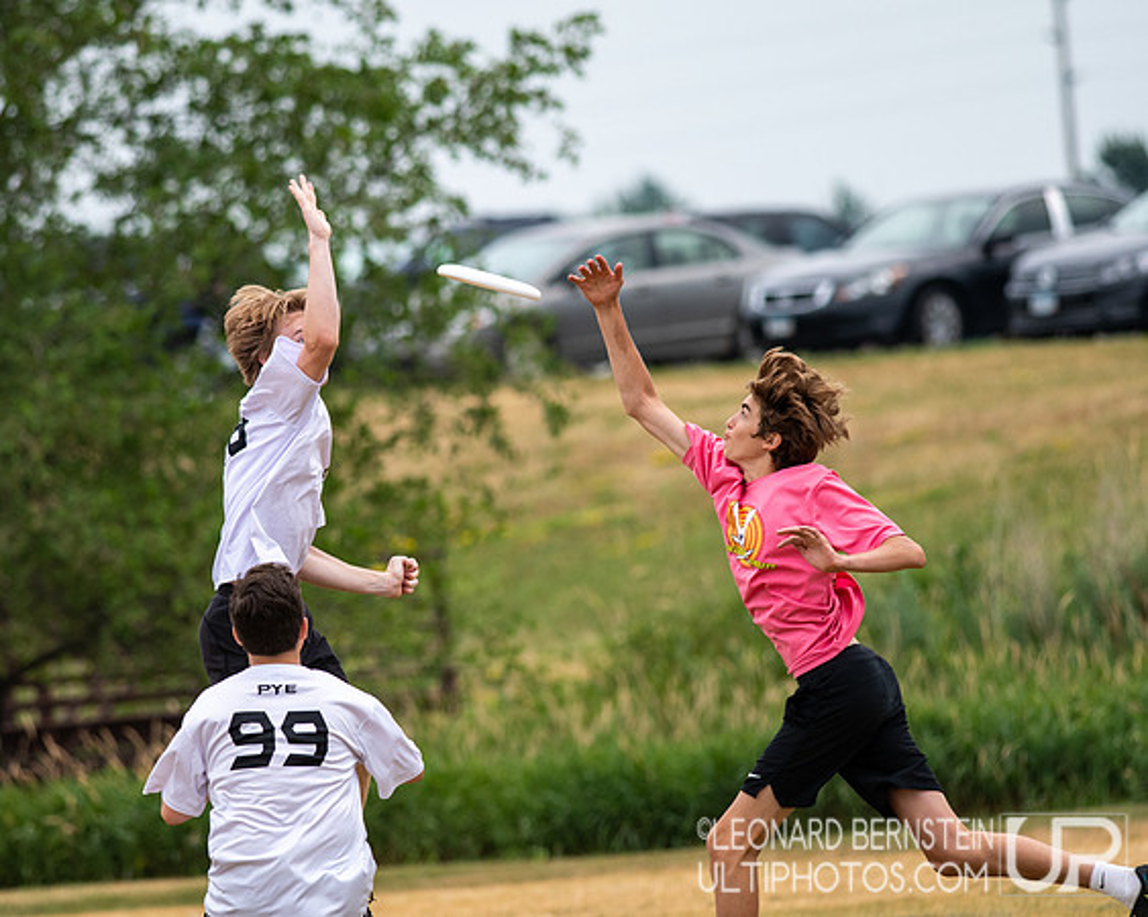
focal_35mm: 512
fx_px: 17376
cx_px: 453
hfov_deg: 3.8
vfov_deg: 3.0
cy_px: 454
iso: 400
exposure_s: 1/2000
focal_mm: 300
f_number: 5
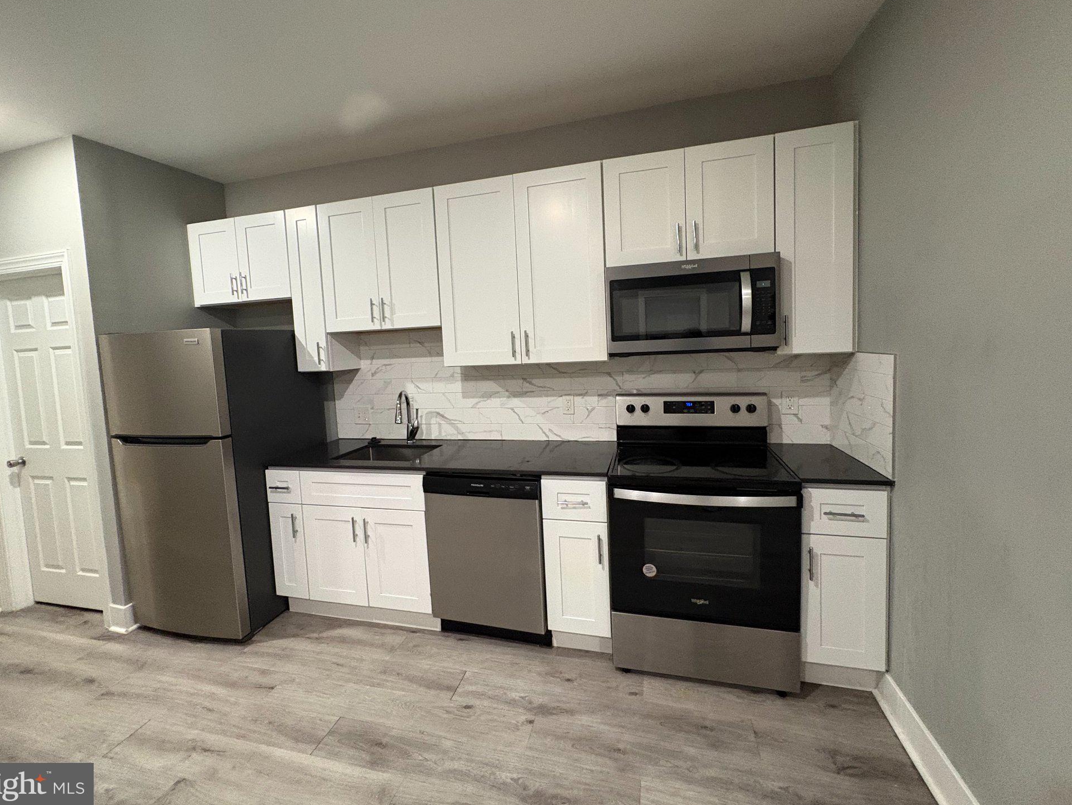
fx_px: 465
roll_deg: +2.3
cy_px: 378
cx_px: 528
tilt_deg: -3.6
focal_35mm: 15
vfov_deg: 81.7
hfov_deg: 98.2
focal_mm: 2.22
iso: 500
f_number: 2.2
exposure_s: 1/60
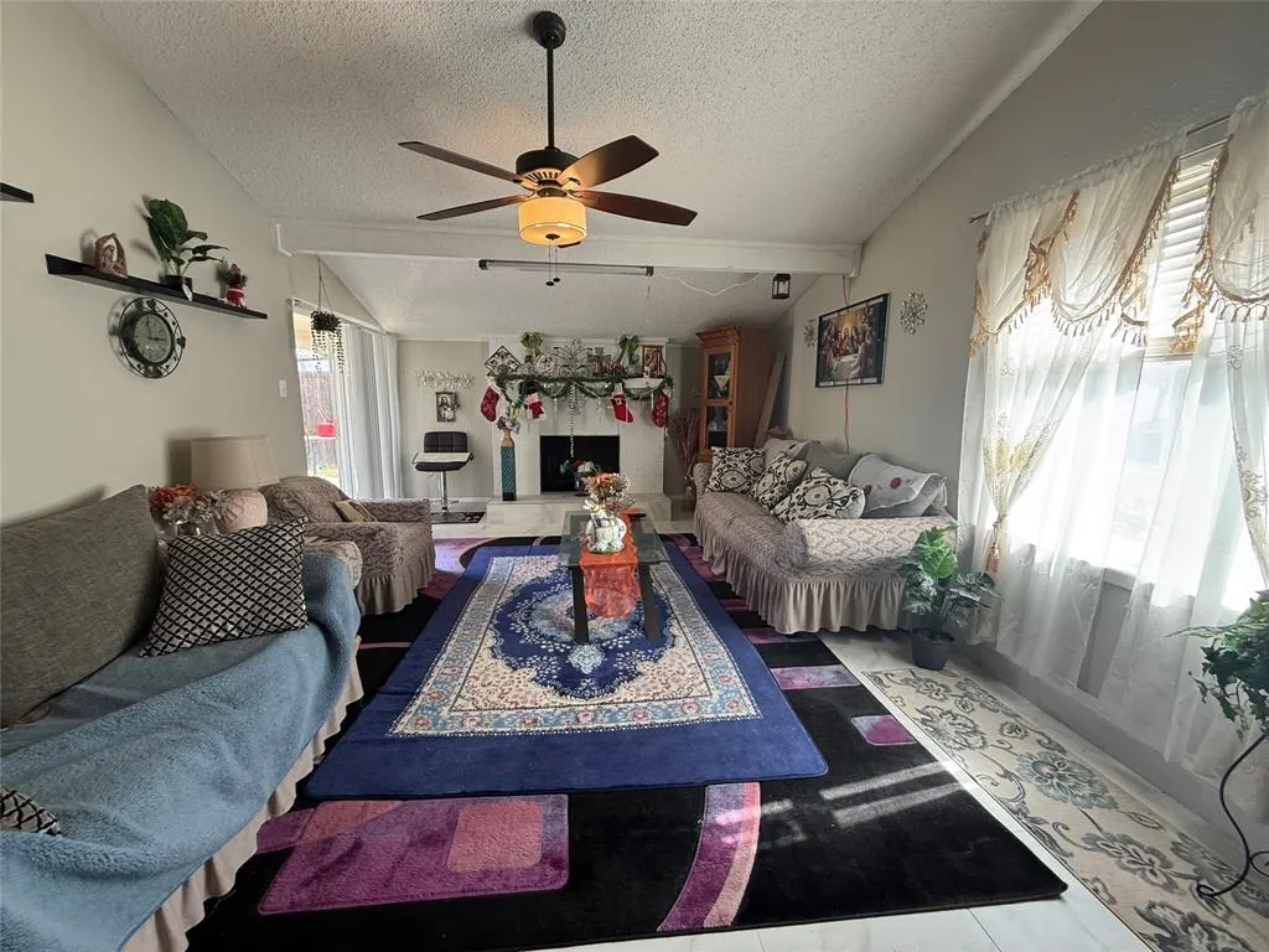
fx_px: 513
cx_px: 634
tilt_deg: -8.9
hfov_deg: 102.1
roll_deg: -1.0
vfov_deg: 85.7
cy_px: 476
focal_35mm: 14
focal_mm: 2.22
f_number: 2.2
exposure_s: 1/120
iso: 200
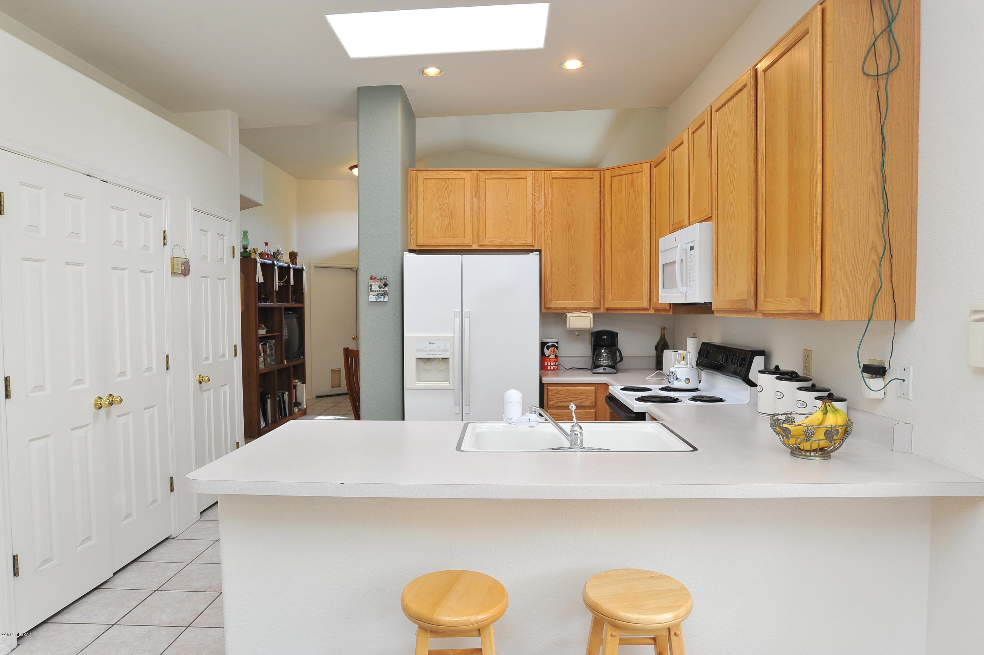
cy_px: 328
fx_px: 628
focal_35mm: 23
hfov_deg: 76.1
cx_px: 492
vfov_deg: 55.0
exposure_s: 1/30
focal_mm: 23
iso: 640
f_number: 9
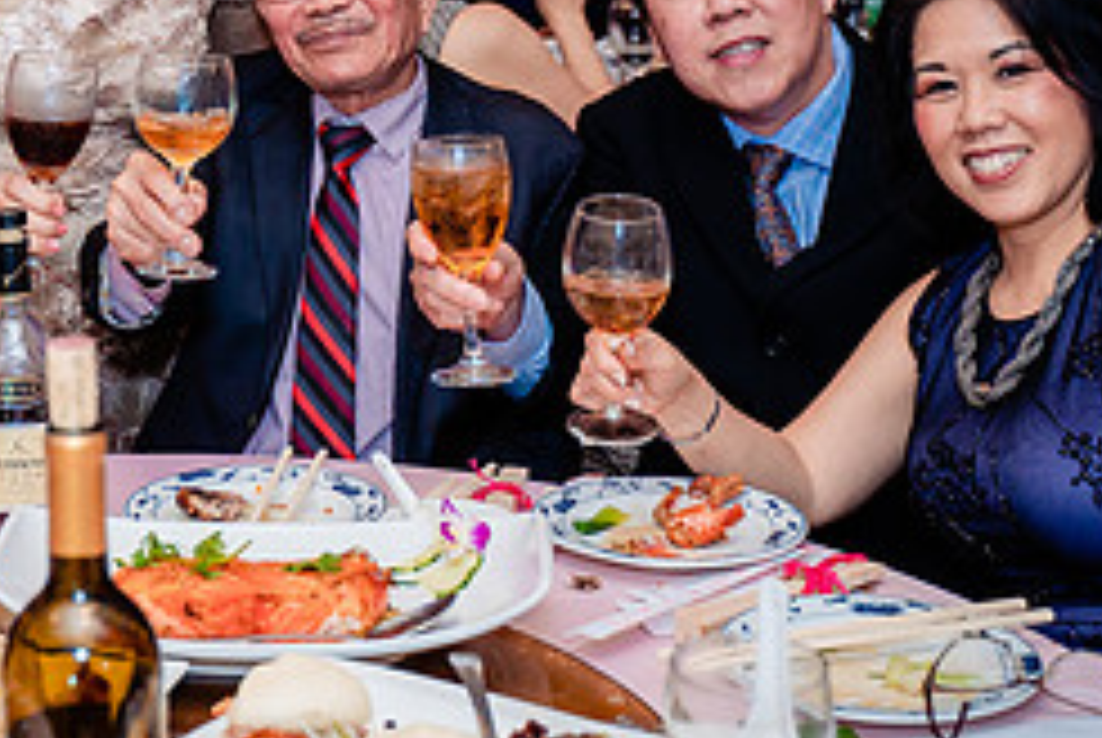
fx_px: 2390
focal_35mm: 78
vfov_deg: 17.0
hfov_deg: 25.3
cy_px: -65
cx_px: 162
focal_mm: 33
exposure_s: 1/160
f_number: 3.5
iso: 640
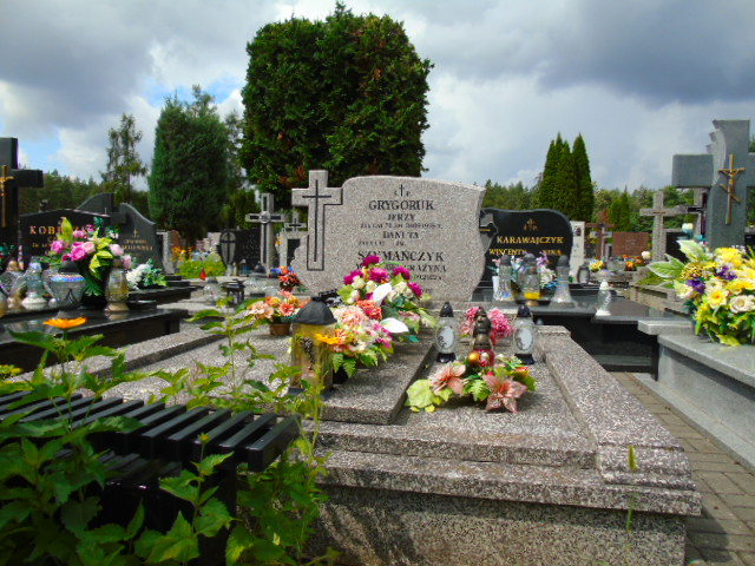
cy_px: 283
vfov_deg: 54.9
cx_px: 378
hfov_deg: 69.4
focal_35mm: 25
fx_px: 545
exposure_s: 1/1000
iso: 80
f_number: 3.4
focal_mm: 4.4
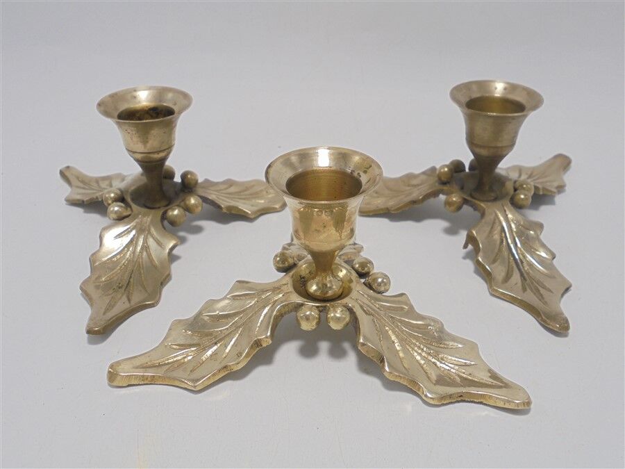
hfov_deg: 54.0
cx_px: 312
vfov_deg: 41.8
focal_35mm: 34
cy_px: 234
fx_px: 614
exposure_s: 1/80
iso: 100
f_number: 4
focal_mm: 6.1
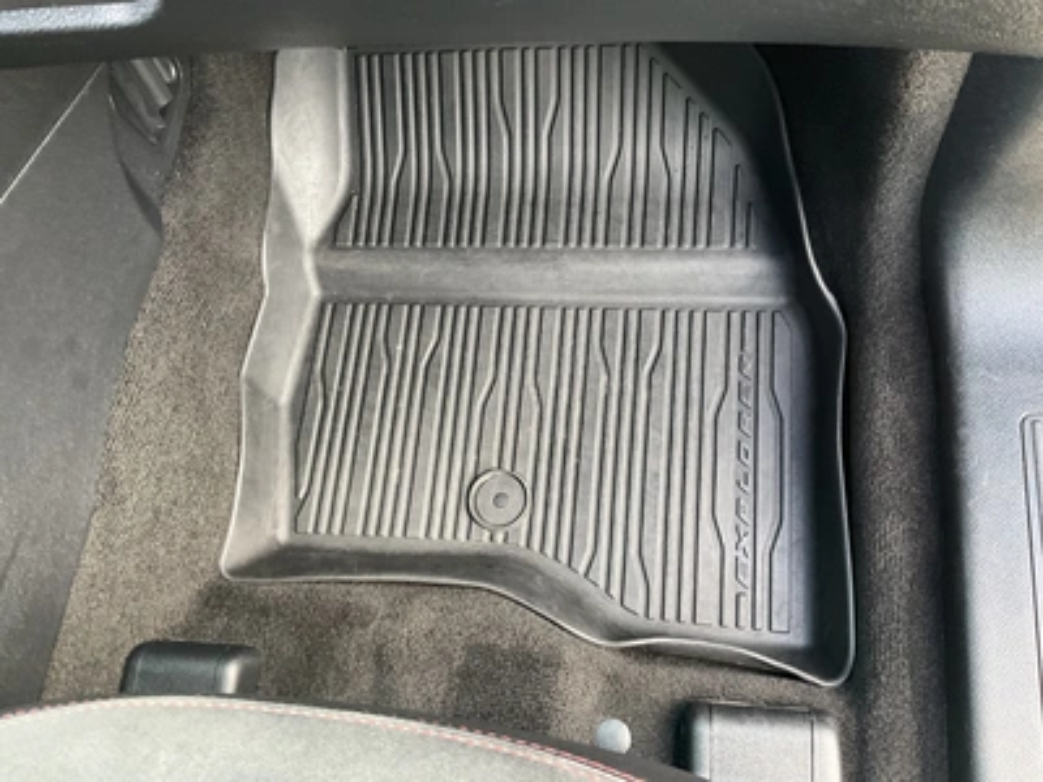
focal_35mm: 29
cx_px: 522
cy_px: 391
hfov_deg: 61.7
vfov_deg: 48.2
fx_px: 874
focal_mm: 3
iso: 200
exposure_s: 1/60
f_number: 1.8
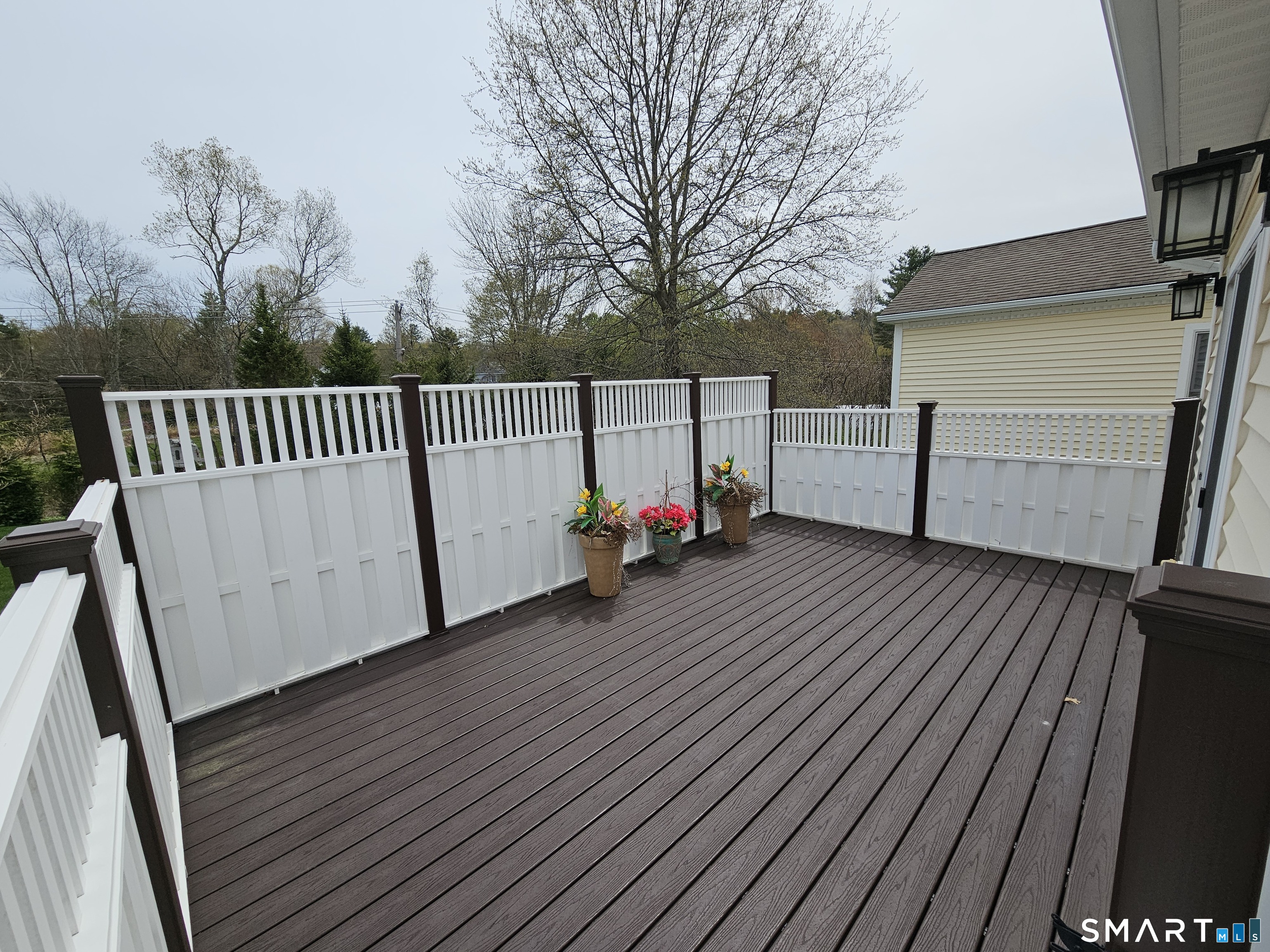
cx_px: 635
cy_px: 476
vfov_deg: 89.9
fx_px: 477
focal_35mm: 13
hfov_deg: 106.2
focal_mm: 2.2
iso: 50
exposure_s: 1/2953
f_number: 2.2
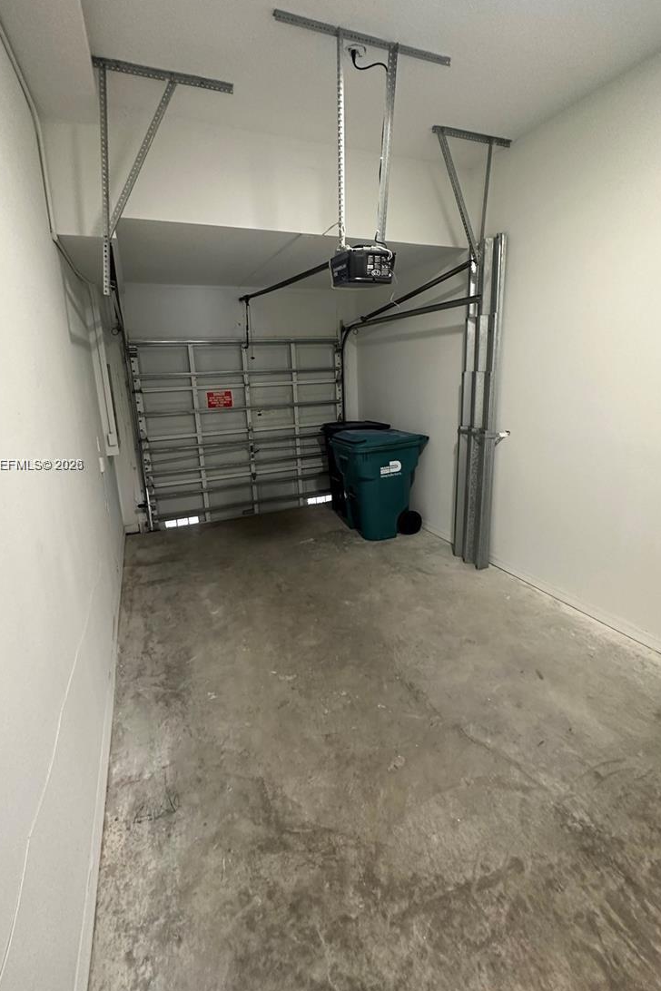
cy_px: 466
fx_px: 441
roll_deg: +1.8
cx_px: 323
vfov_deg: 96.6
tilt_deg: -12.2
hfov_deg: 73.7
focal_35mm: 16
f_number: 2.2
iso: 400
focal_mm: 2.22
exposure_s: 1/60
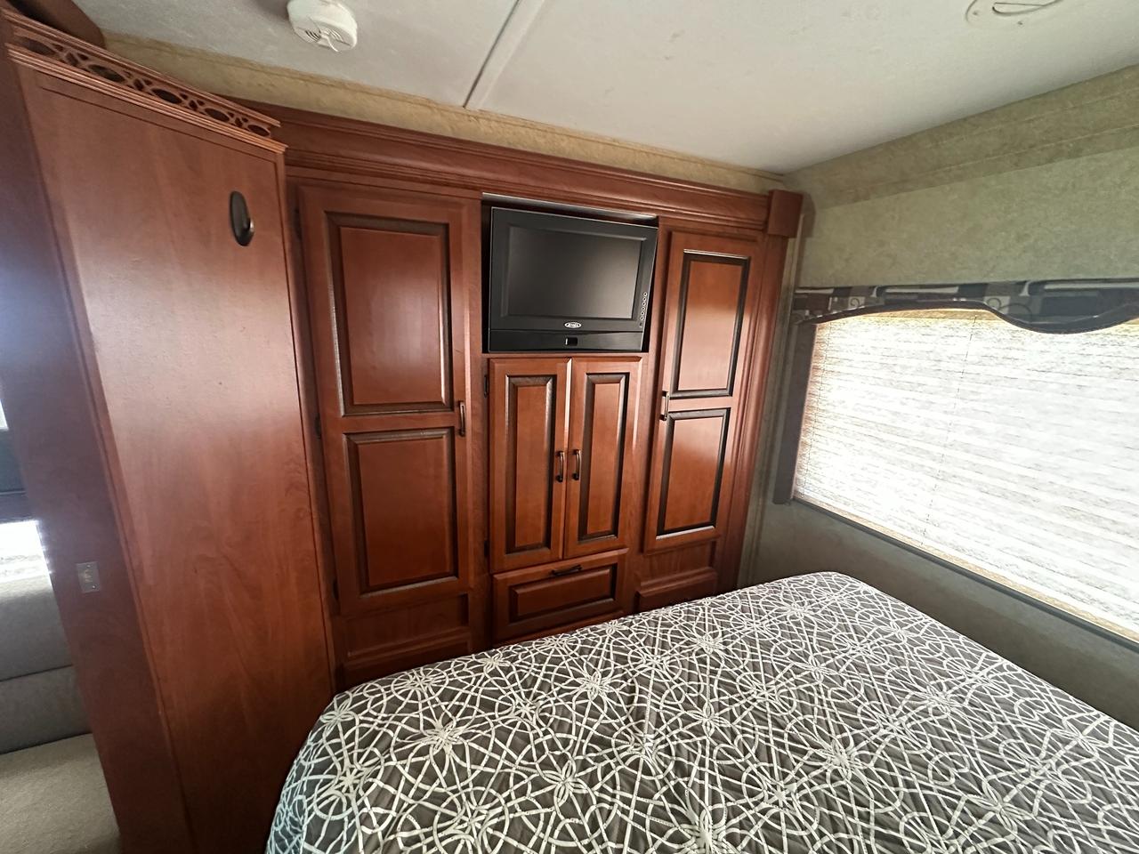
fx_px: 461
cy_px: 427
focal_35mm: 14
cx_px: 570
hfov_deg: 102.1
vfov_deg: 85.7
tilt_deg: -13.9
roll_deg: -0.8
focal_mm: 2.22
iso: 1000
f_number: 2.2
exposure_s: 1/60
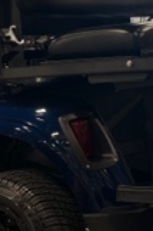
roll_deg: +2.9
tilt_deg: +1.5
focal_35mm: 128
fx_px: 818
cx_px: 82
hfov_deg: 10.7
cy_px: 19
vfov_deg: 15.8
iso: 320
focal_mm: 6.93
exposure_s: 1/120
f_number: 1.8
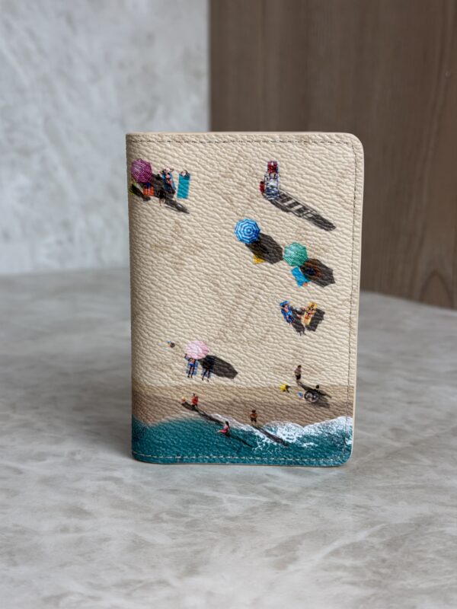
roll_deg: -1.2
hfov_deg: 30.3
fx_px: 845
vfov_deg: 39.7
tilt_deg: -11.4
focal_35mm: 48
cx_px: 228
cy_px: 304
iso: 50
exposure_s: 1/130
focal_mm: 6.76
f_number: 1.78
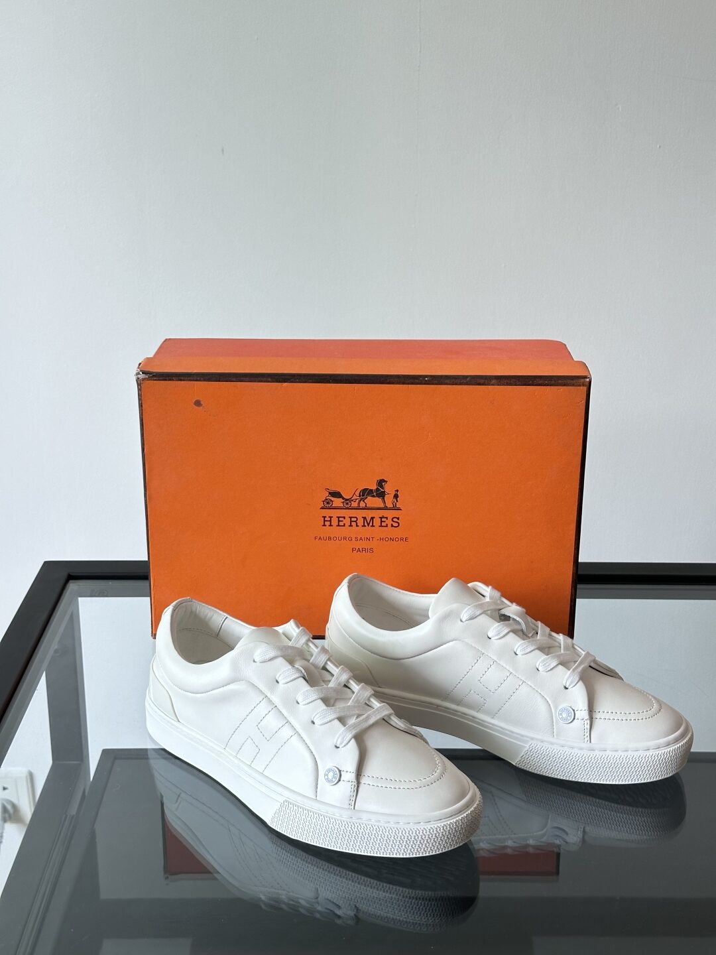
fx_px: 1324
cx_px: 358
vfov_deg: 39.7
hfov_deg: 30.3
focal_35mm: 48
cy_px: 478
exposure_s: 1/303
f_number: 1.78
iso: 64
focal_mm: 6.86
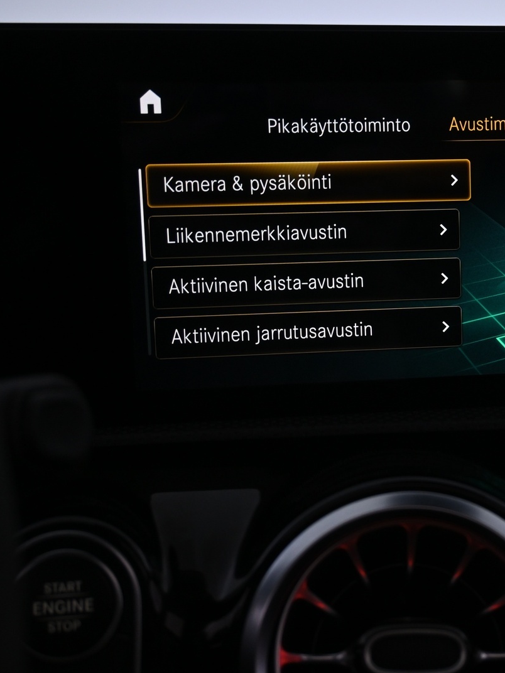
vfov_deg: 31.7
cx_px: 501
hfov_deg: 23.1
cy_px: 335
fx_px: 1187
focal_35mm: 61
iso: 720
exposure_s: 1/50
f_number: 4.5
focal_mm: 28
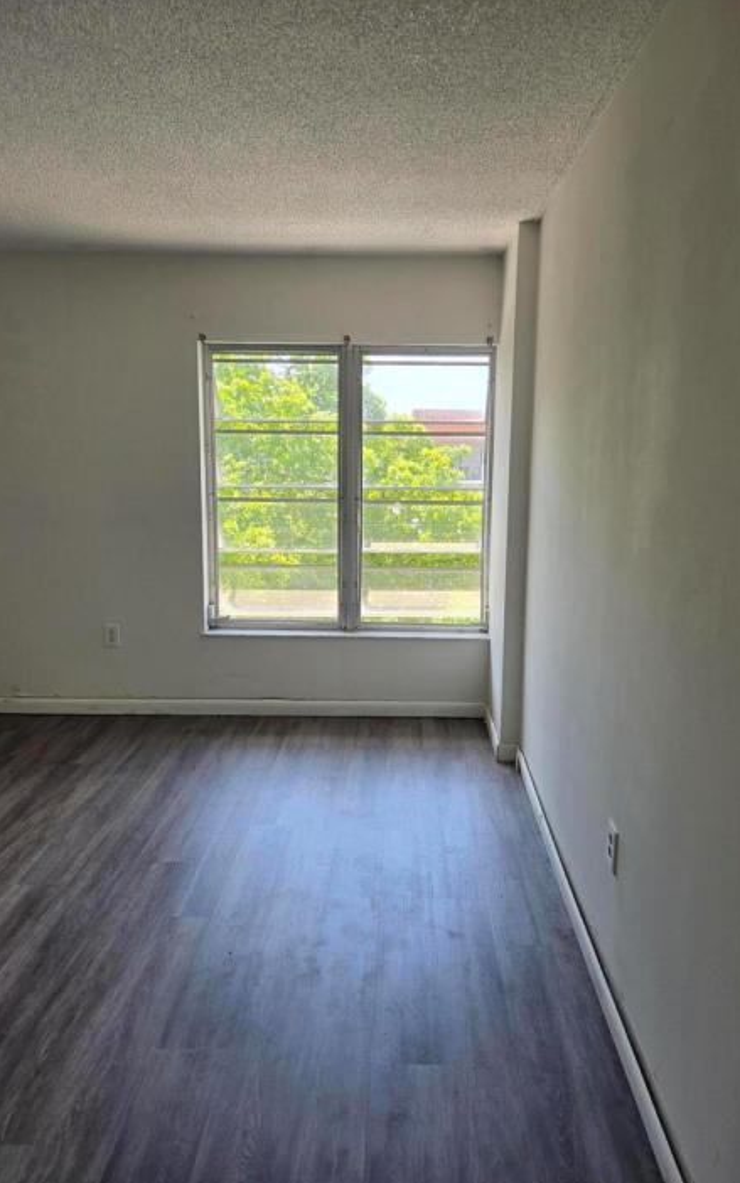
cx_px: 367
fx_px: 806
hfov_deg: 49.3
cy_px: 588
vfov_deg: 72.5
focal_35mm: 25
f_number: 1.8
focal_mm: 5.4
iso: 64
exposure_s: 1/359
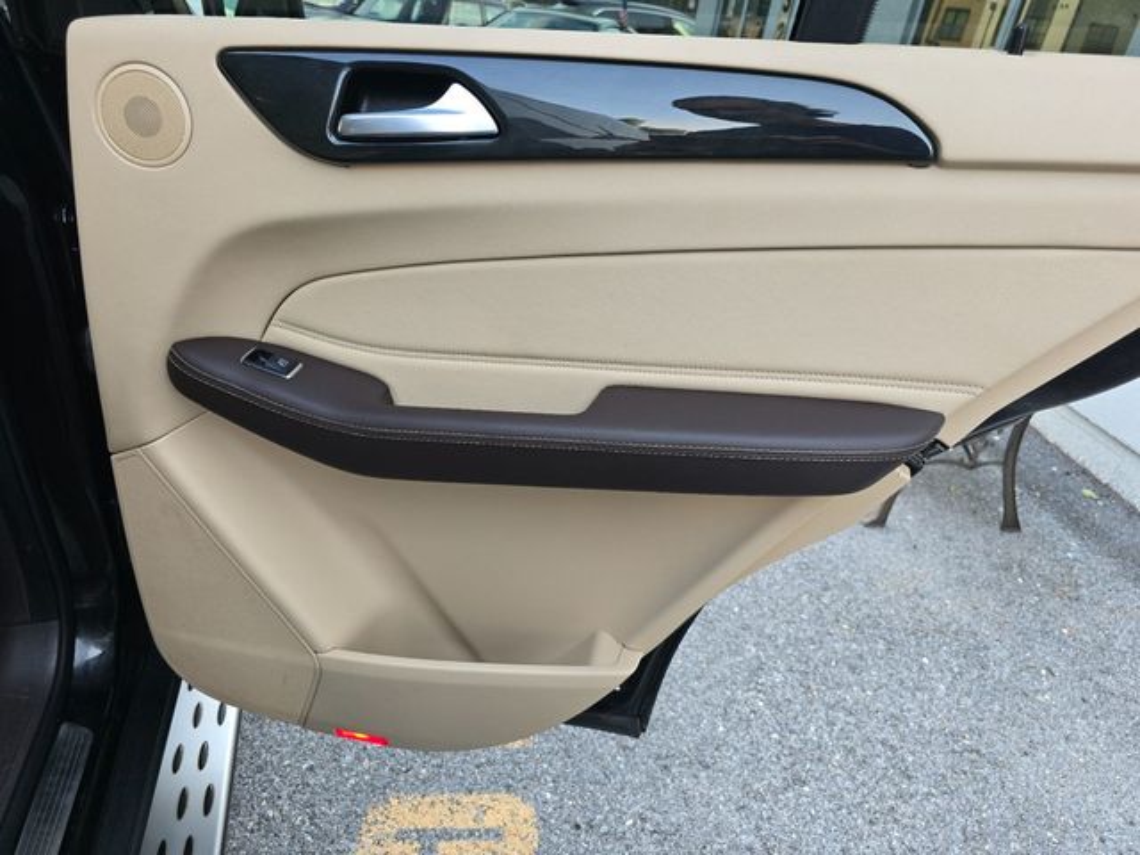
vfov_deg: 58.9
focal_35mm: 23
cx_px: 570
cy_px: 428
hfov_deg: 73.9
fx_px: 757
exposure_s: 1/180
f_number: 1.7
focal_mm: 6.3
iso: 64
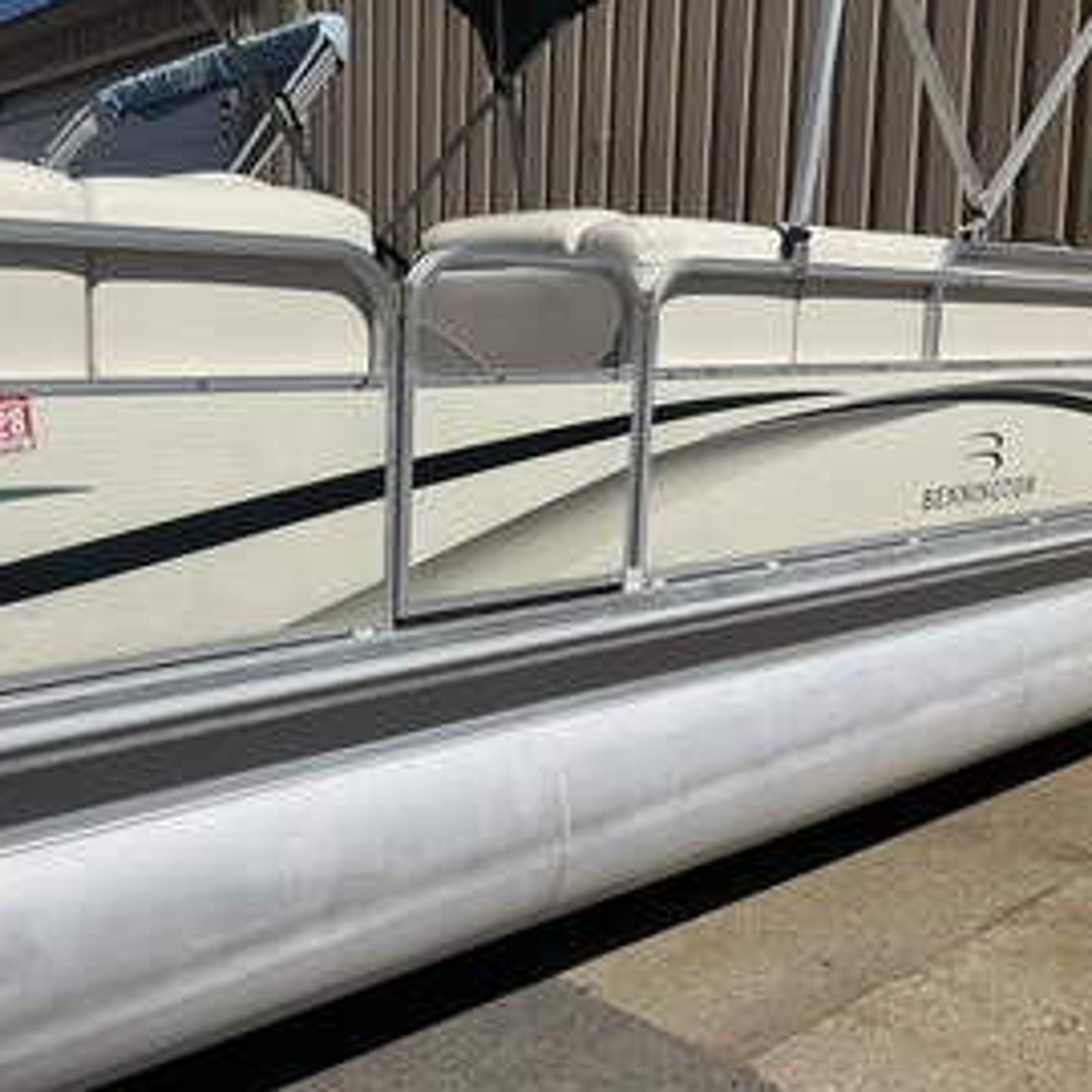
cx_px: 376
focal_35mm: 38
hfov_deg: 43.3
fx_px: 1356
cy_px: 538
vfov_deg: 43.9
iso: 25
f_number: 1.8
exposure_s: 1/5814
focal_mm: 3
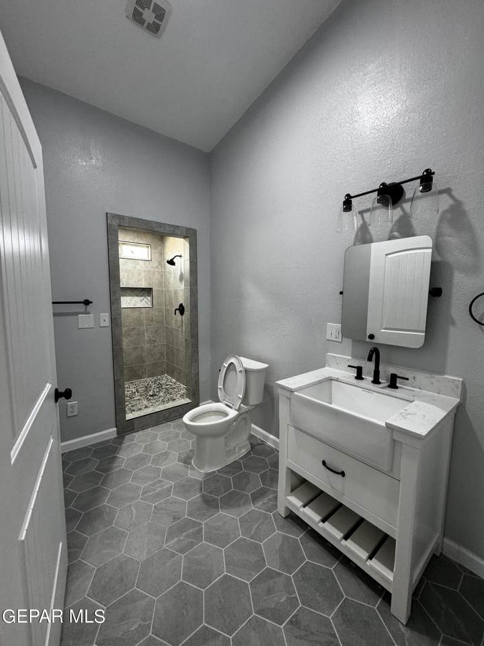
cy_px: 323
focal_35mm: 14
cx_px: 242
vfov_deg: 102.1
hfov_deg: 85.7
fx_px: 261
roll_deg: +0.3
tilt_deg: -6.5
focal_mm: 2.22
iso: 250
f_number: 2.2
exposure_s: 1/60
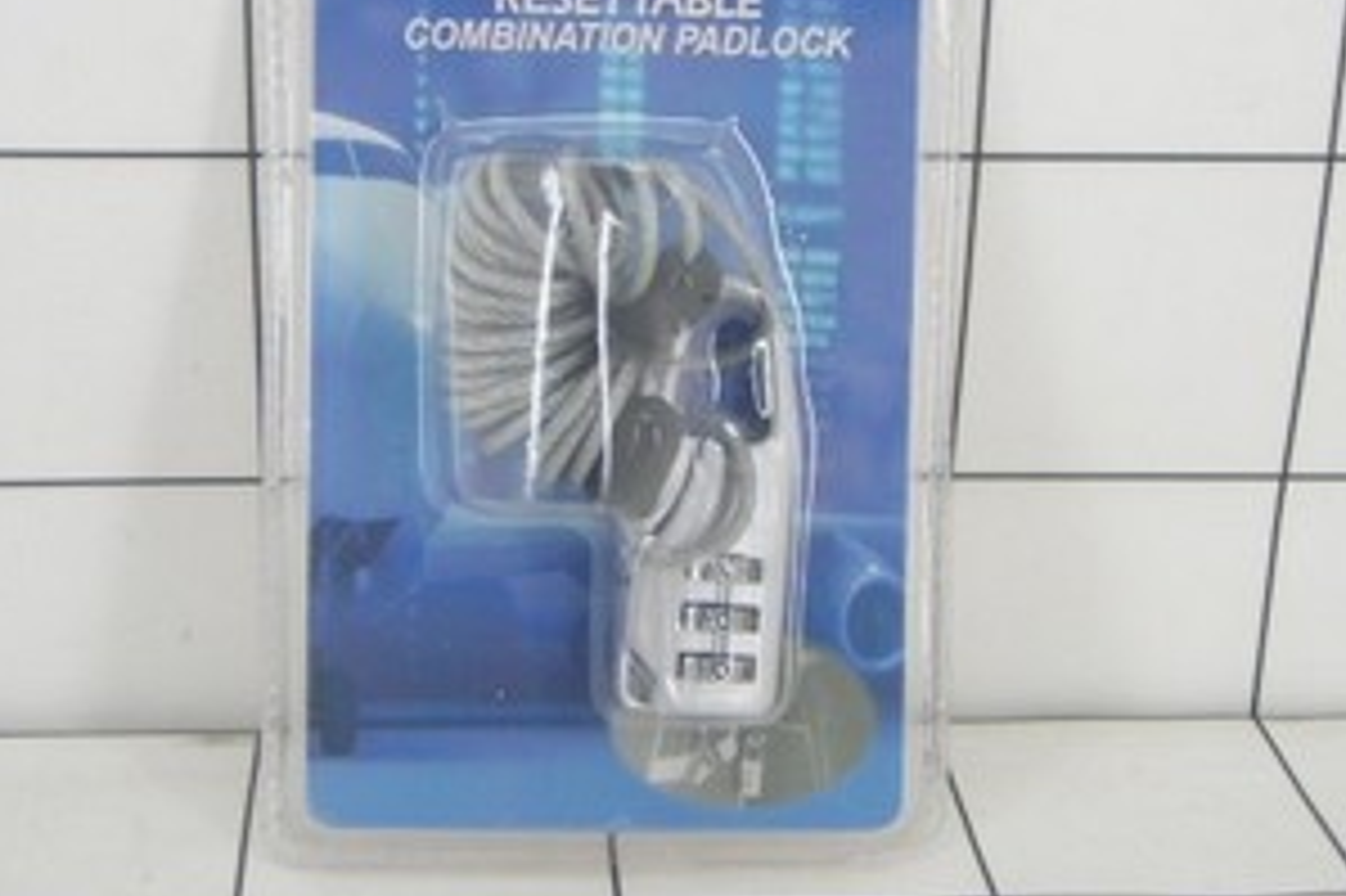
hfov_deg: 28.5
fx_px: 2653
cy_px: 315
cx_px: 630
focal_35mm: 71
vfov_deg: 19.1
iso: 160
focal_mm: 9.13
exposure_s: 1/40
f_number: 4
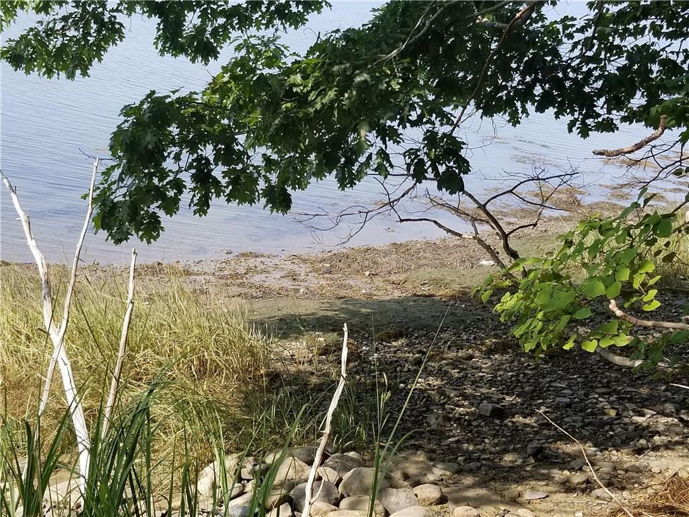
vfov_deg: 53.1
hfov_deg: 67.3
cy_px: 258
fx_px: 518
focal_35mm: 26
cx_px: 344
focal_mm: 4.25
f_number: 1.7
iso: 50
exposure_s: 1/1025
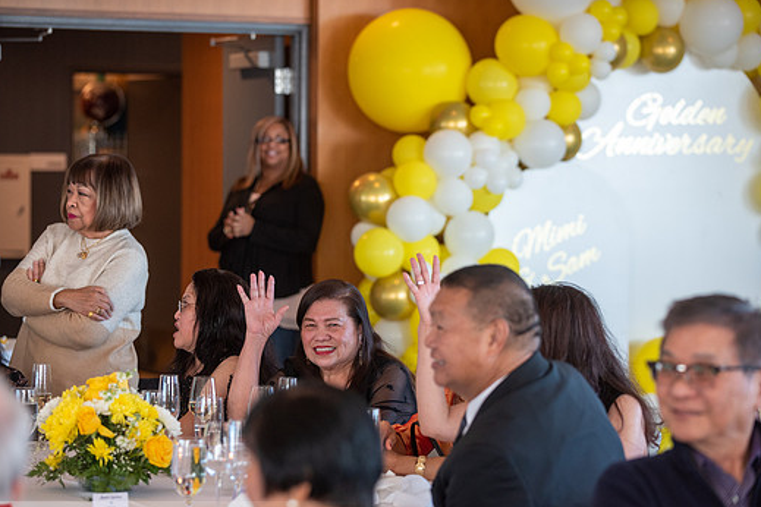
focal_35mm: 114
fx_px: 2410
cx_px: 374
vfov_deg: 12.0
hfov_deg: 17.9
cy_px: 275
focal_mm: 102
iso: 800
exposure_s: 1/250
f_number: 2.8
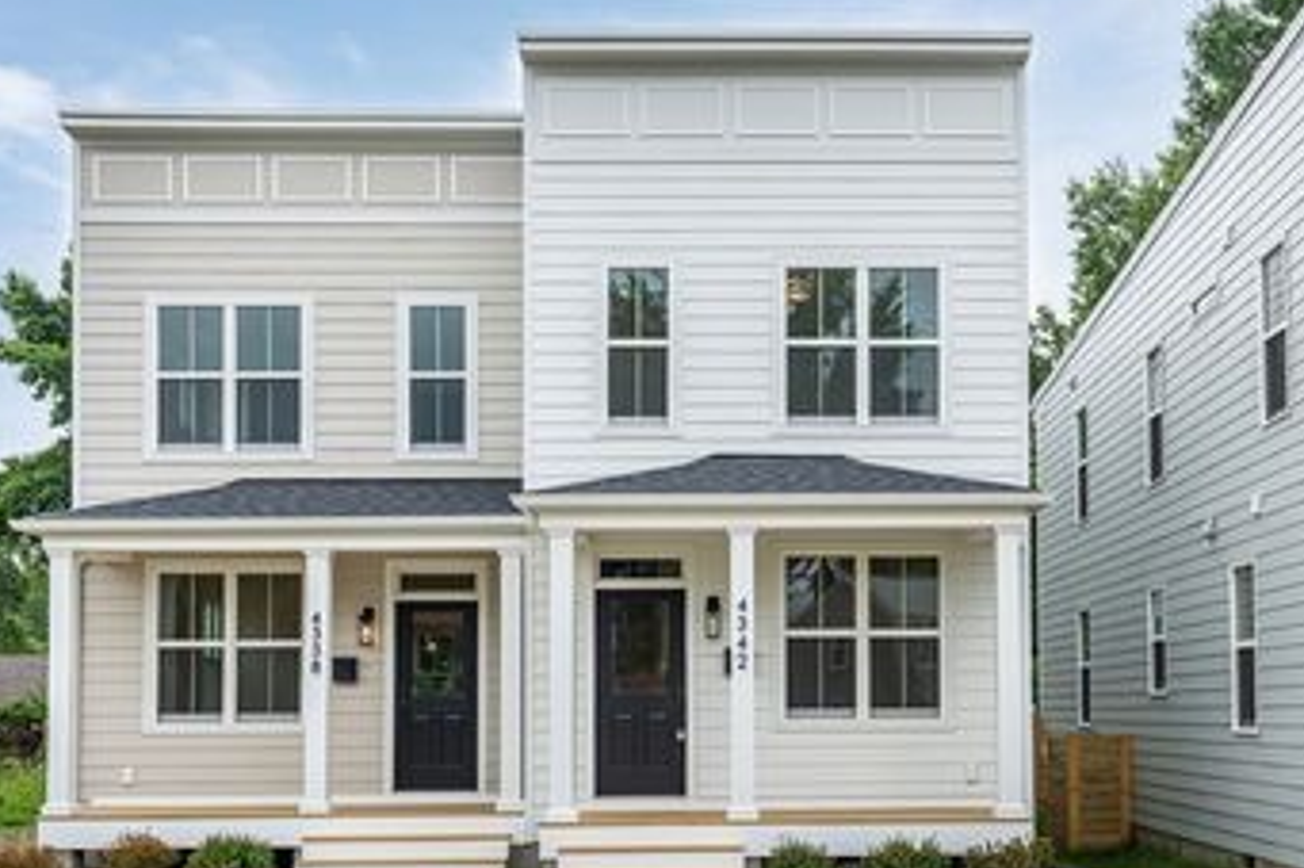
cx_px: 761
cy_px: 514
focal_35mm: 44
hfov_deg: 44.4
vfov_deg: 30.4
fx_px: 1593
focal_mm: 30
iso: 800
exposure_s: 1/1250
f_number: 8
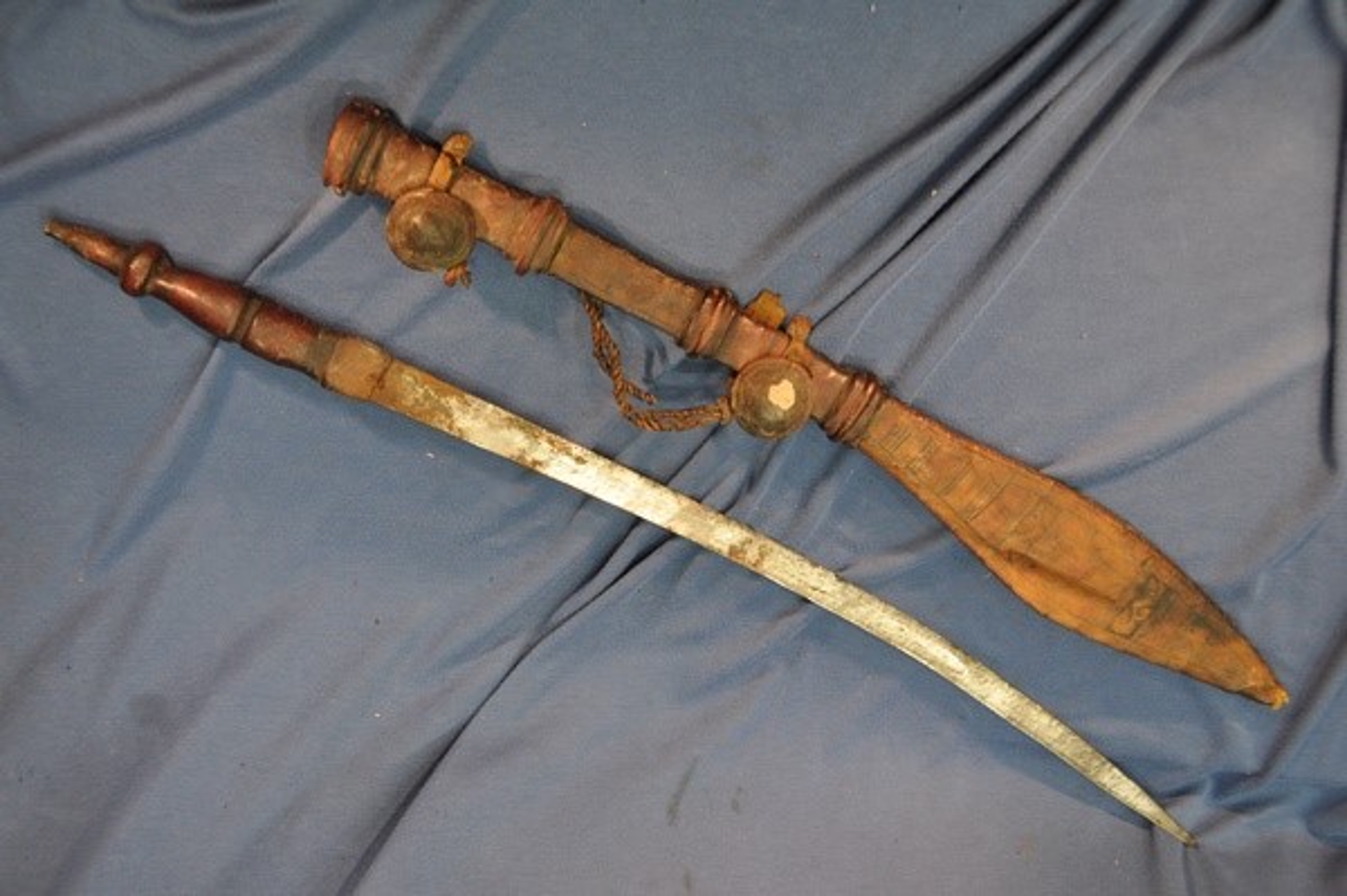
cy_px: 448
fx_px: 1626
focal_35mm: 44
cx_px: 674
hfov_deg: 45.0
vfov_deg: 30.8
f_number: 4
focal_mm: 29
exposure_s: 1/60
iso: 1100
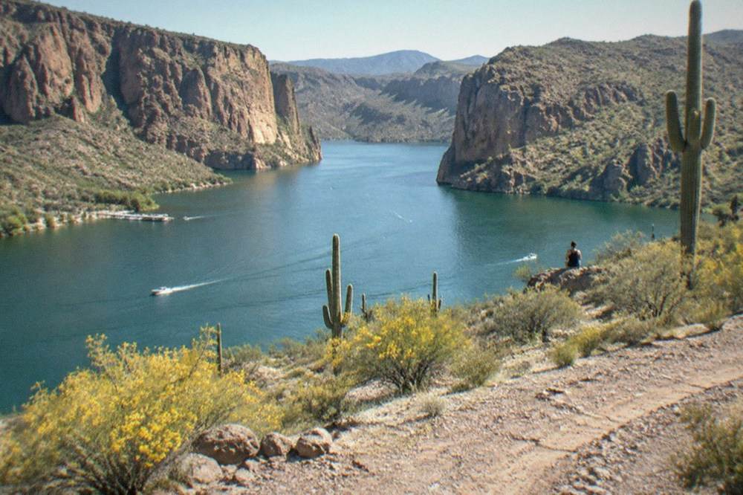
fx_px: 763
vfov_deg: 35.9
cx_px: 372
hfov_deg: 51.9
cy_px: 248
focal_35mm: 37
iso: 320
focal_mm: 37
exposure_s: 1/125
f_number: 10
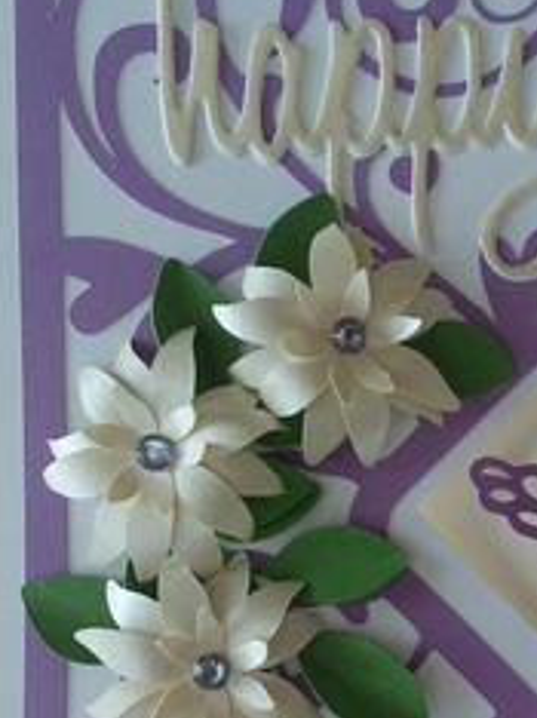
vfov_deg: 36.1
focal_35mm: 52
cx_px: 440
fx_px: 1078
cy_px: 525
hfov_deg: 27.4
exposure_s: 1/120
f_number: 1.9
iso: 80
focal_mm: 2.91
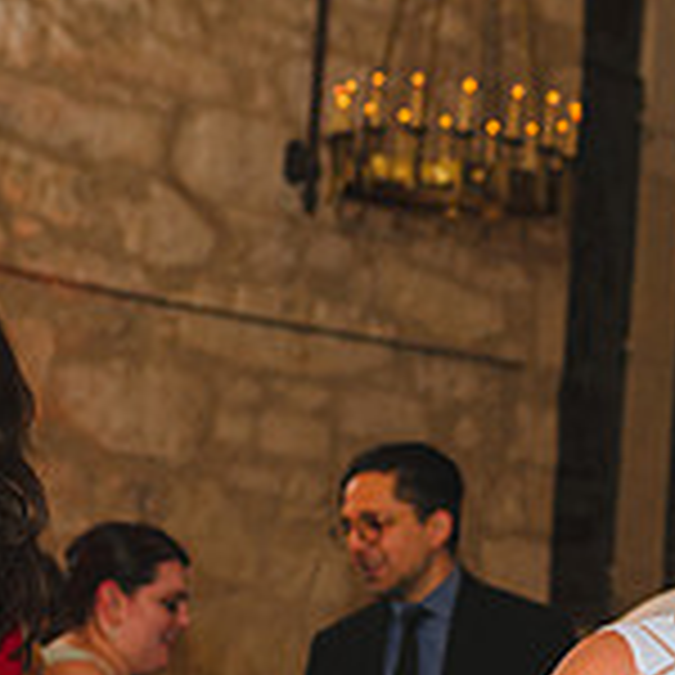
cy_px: 578
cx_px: 788
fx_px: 2537
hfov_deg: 14.7
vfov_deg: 15.0
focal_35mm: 115
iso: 1000
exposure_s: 1/200
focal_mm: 35
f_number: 3.5
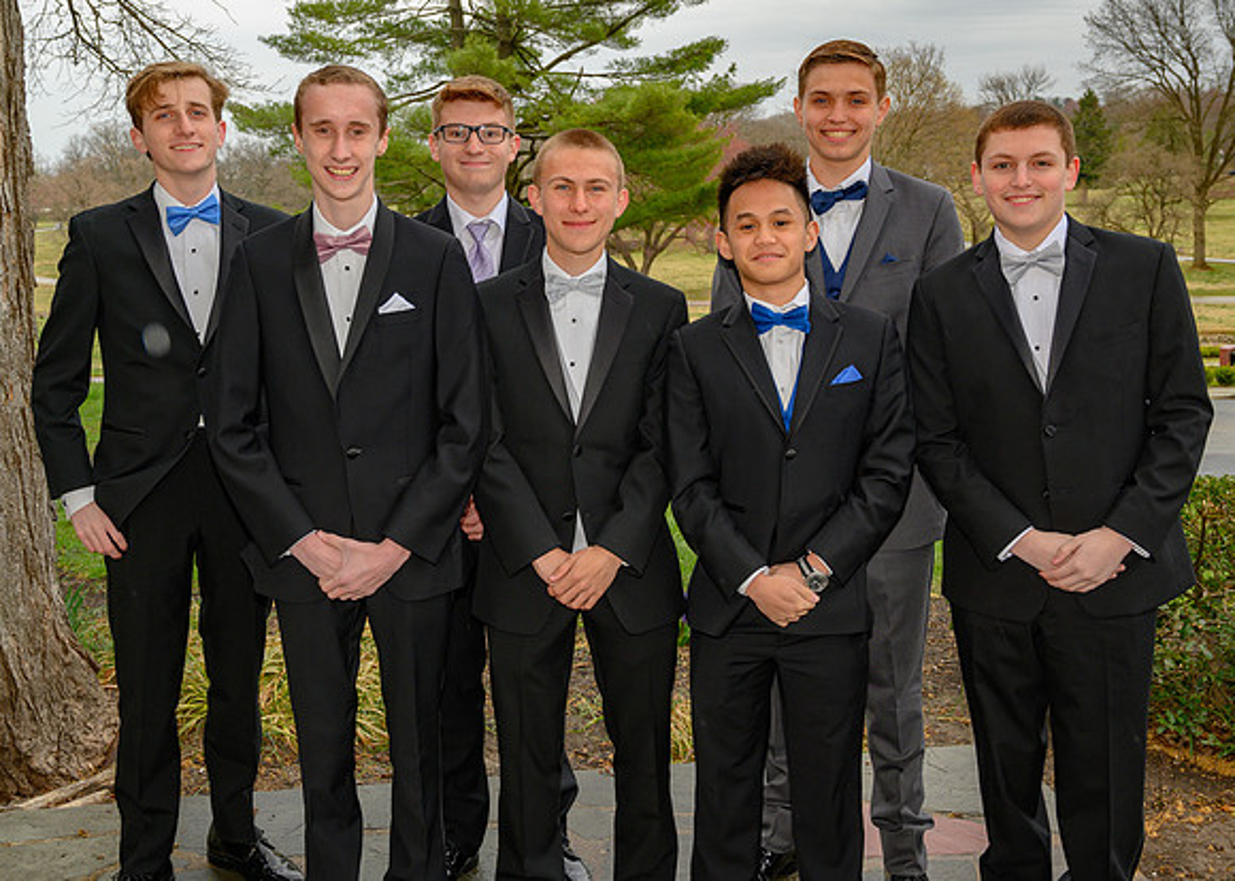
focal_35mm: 39
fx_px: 1360
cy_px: 374
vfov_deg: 35.8
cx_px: 578
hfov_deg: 48.8
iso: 400
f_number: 6.3
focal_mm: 31
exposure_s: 1/160
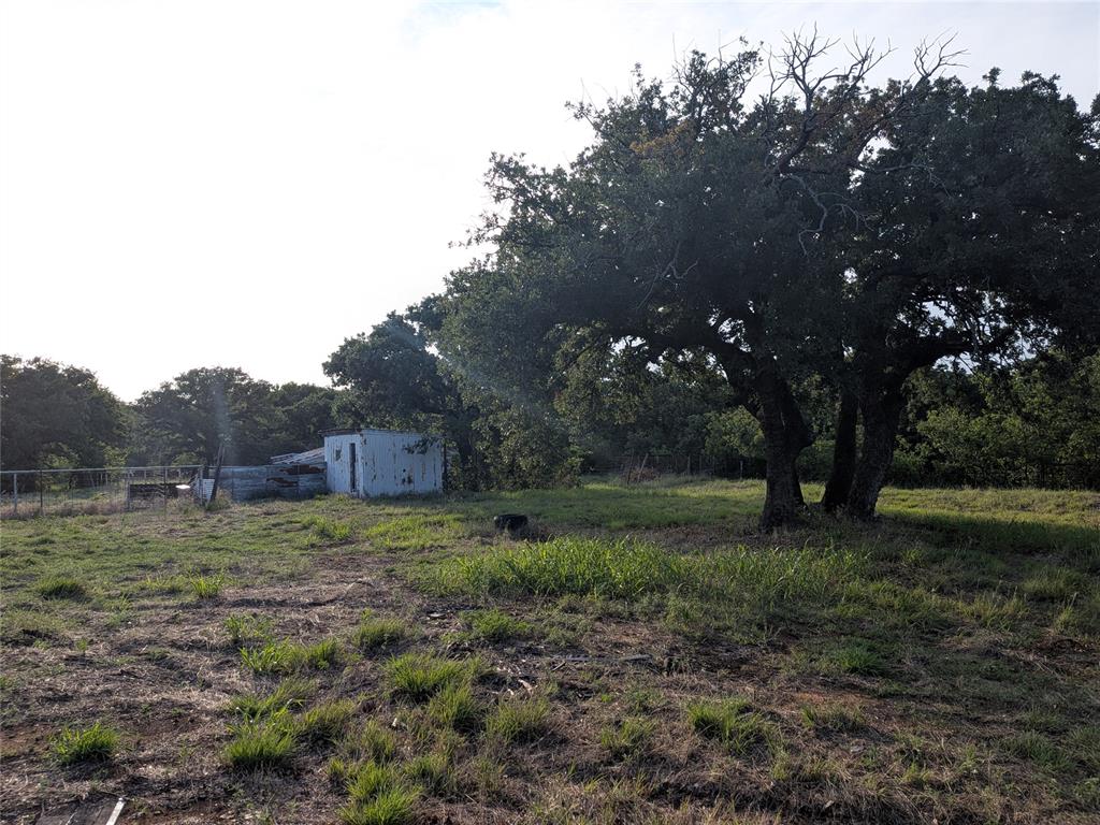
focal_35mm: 24
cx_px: 550
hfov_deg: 71.6
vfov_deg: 56.8
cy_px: 412
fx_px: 763
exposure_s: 1/569
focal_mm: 4.53
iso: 27
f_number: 1.7
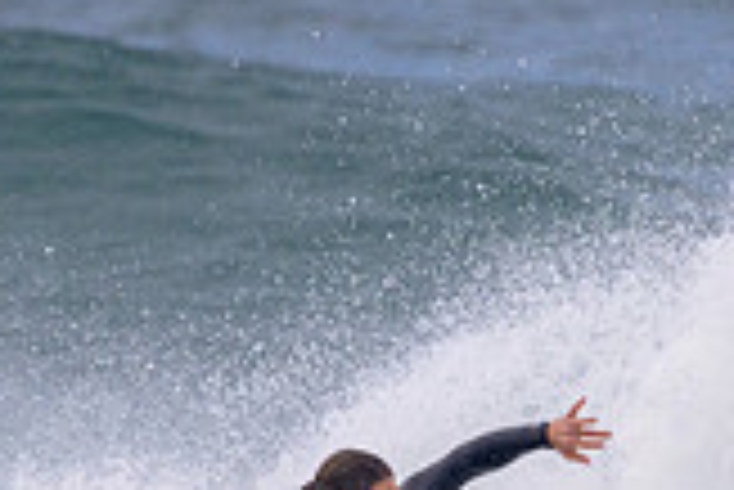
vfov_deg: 0.5
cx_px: 491
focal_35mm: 2853
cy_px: 560
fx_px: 58220
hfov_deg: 0.7
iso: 900
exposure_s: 1/2000
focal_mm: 800
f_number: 11
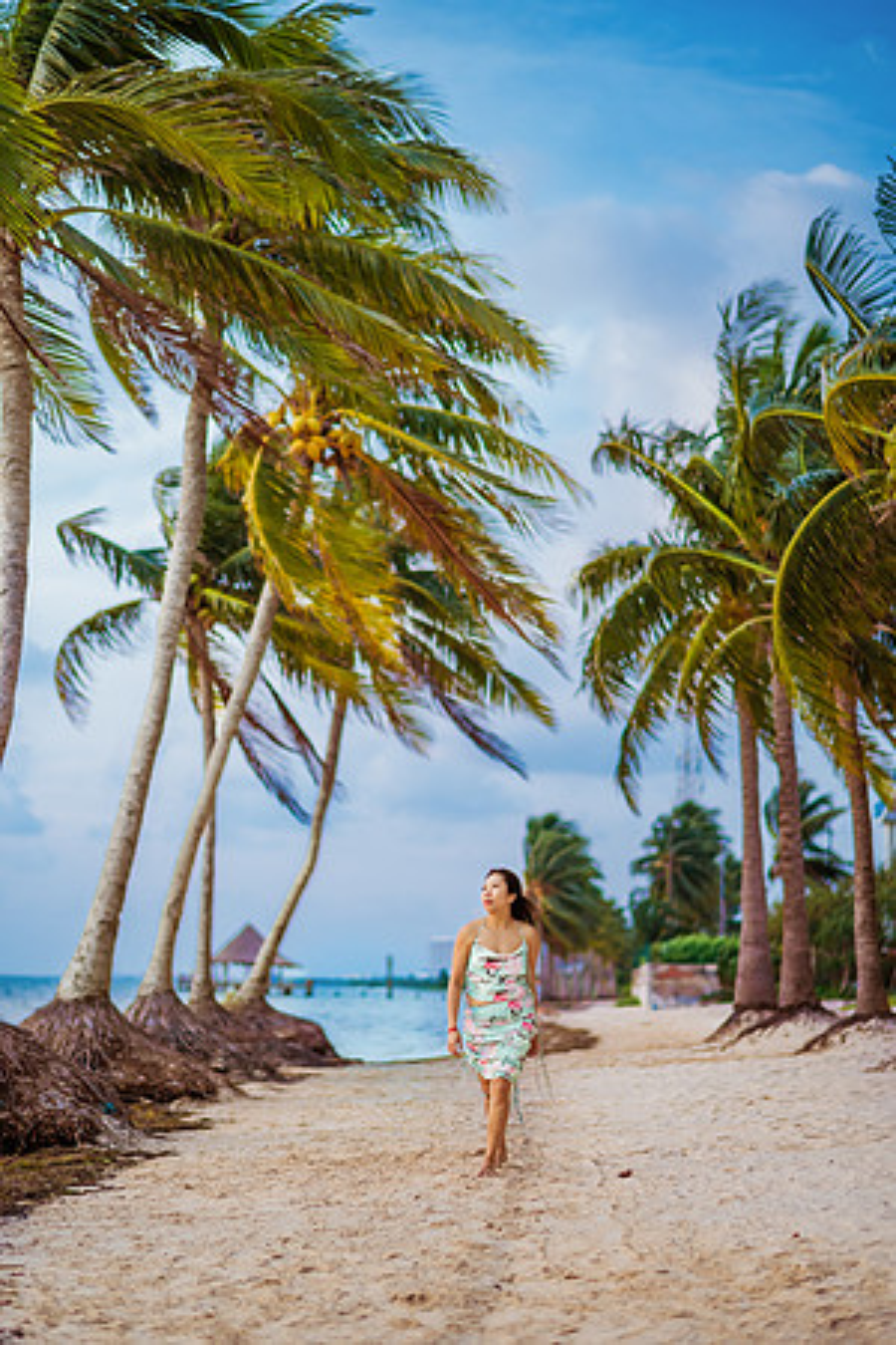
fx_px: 2165
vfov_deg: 34.5
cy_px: 672
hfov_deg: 23.4
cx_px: 448
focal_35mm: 58
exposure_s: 1/5000
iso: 640
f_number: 1.8
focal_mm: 58
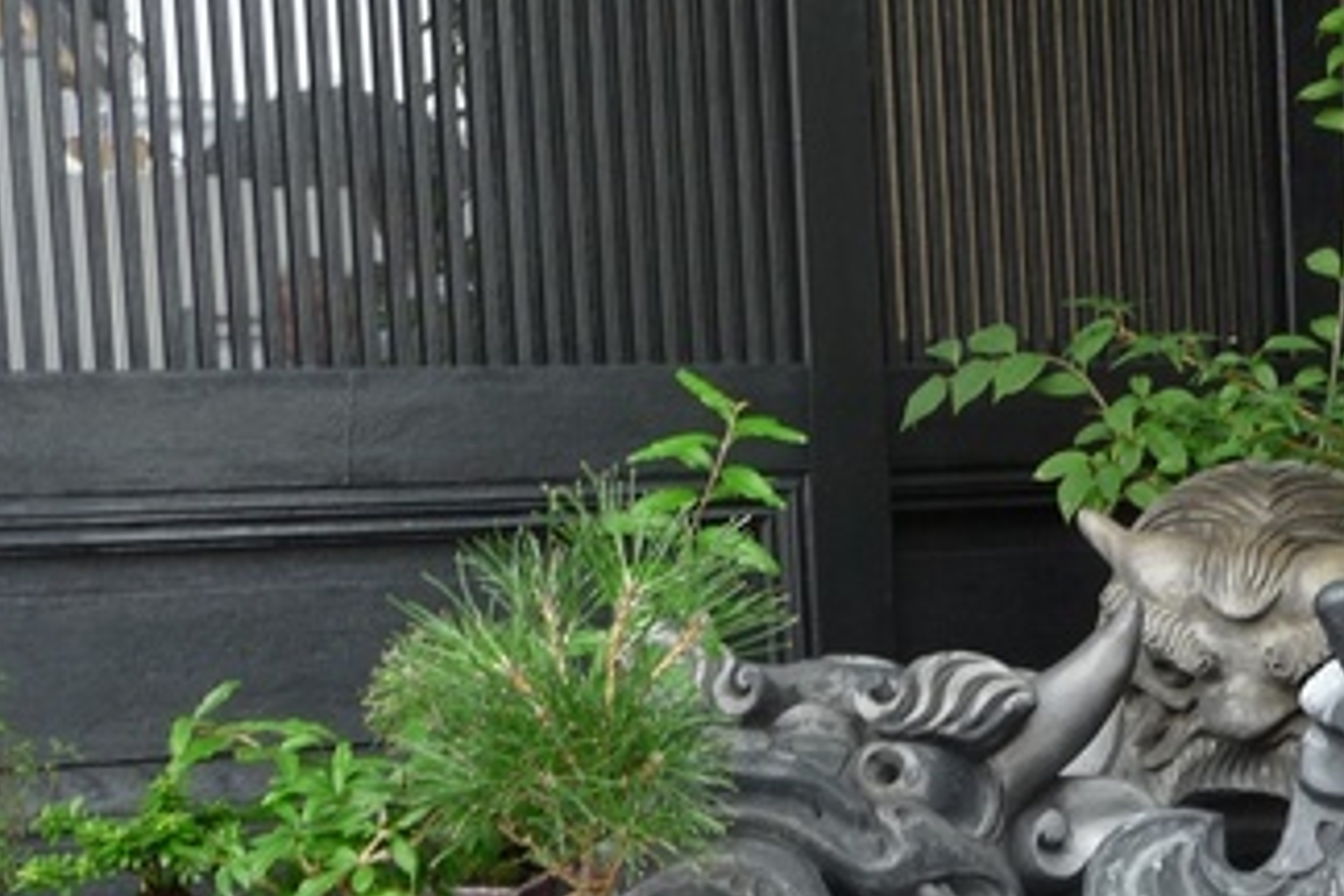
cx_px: 1120
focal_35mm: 63
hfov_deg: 30.9
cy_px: 740
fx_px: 2352
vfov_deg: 21.3
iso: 100
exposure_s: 1/30
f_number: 3.3
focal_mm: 4.7
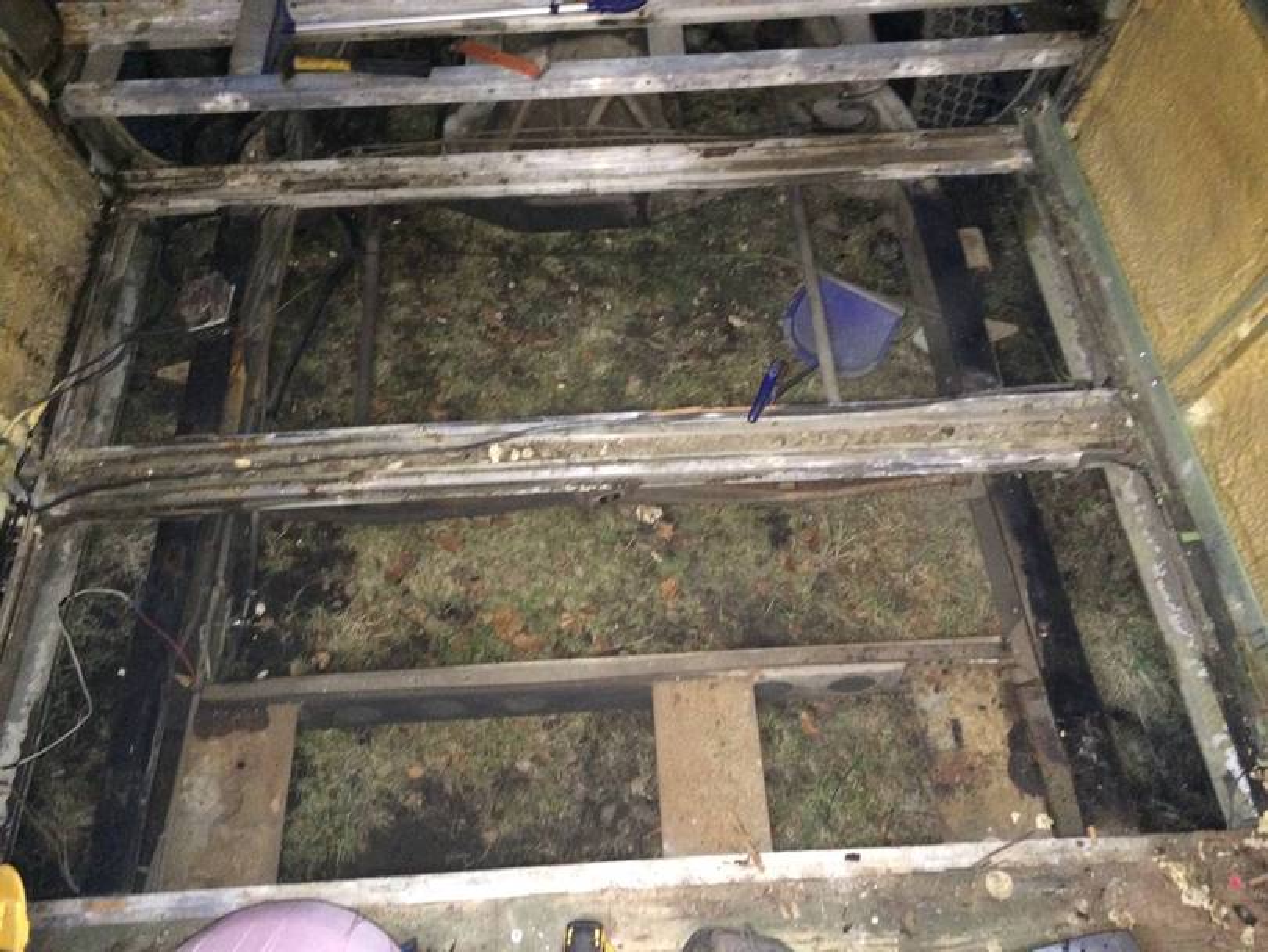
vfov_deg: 46.8
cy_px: 476
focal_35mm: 30
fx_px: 1099
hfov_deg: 59.9
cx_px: 634
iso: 500
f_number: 2.2
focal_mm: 4.12
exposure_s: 1/16
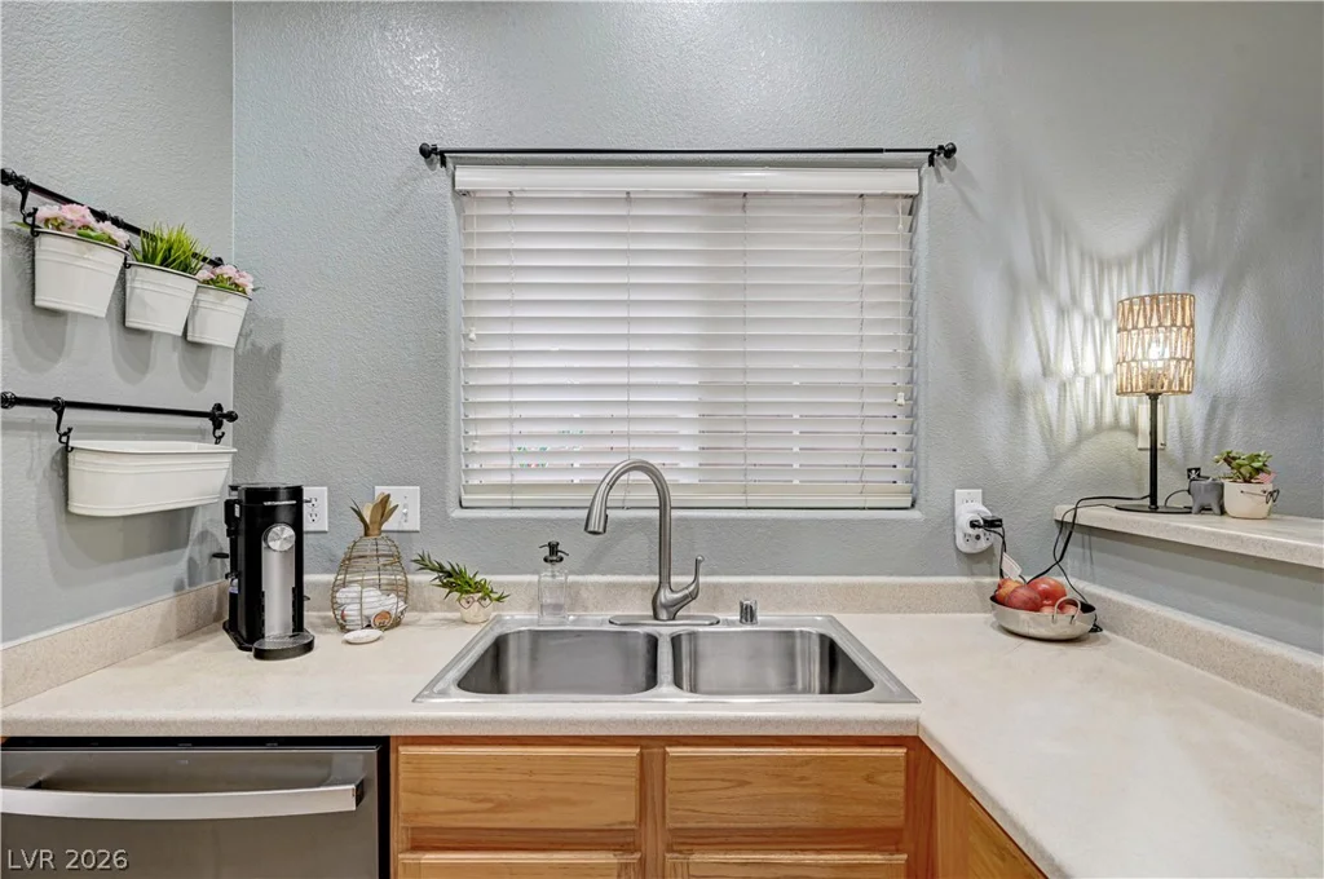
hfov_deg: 91.7
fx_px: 643
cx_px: 662
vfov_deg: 68.7
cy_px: 440
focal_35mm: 18
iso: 800
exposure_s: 1/15
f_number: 8
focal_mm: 17.5
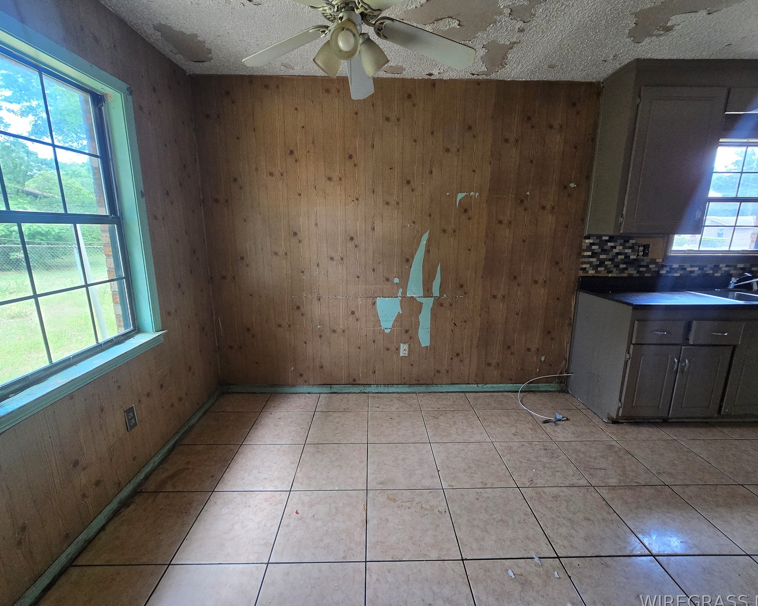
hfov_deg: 100.7
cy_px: 304
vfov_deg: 88.0
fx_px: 314
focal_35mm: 14
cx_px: 378
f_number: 2.2
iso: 200
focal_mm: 2.2
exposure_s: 1/60
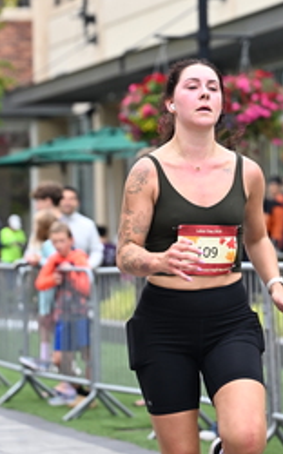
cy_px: 120
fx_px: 2520
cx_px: 266
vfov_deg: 10.3
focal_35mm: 204
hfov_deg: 6.4
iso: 640
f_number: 2.8
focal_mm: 91
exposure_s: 1/2000
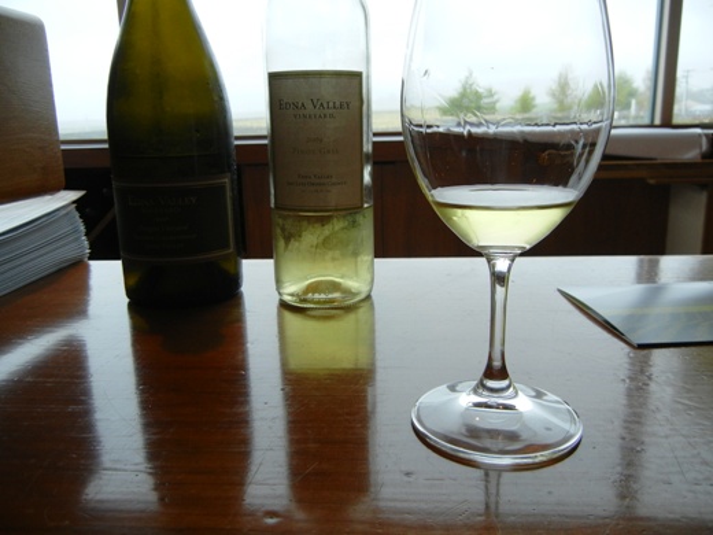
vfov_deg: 46.8
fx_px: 618
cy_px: 268
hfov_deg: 60.0
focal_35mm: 30
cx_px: 356
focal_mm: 5.4
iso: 160
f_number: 3.5
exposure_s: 1/88.8
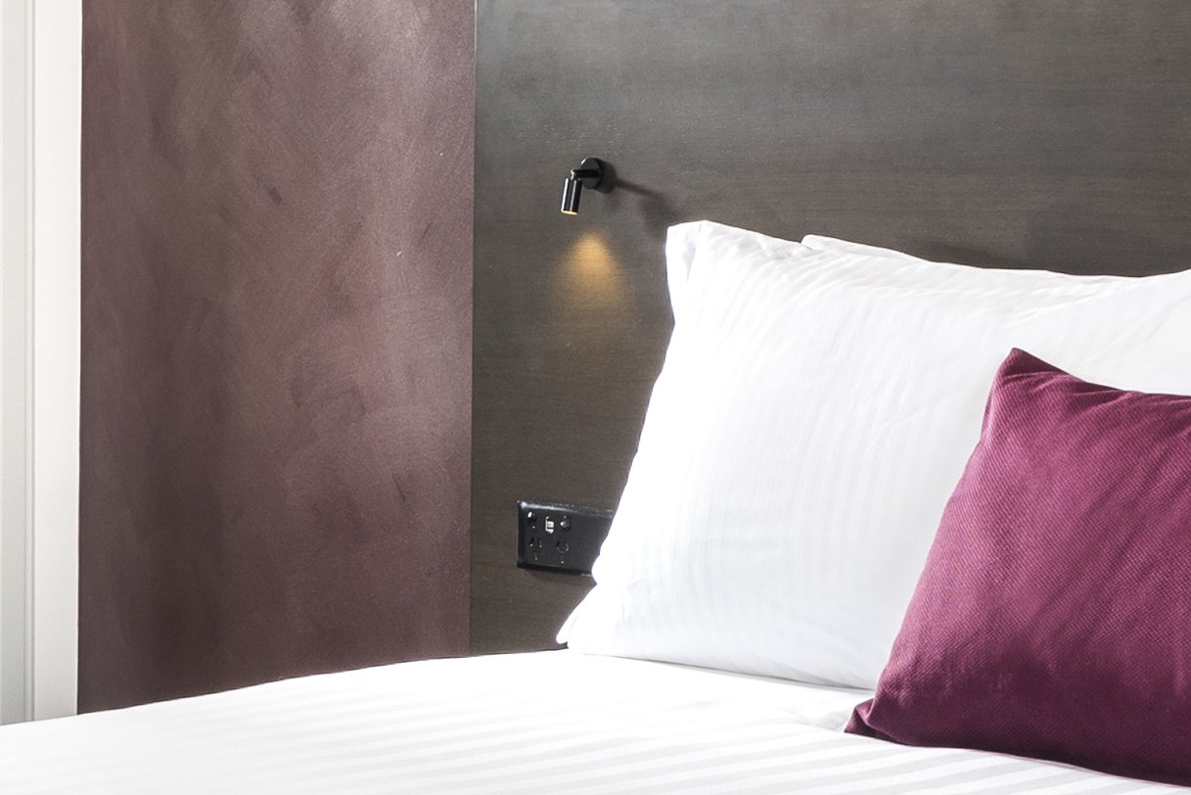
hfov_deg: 16.9
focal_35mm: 121
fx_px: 4004
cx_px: 727
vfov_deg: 11.3
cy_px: 238
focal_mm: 20
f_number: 11
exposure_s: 1/6
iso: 125
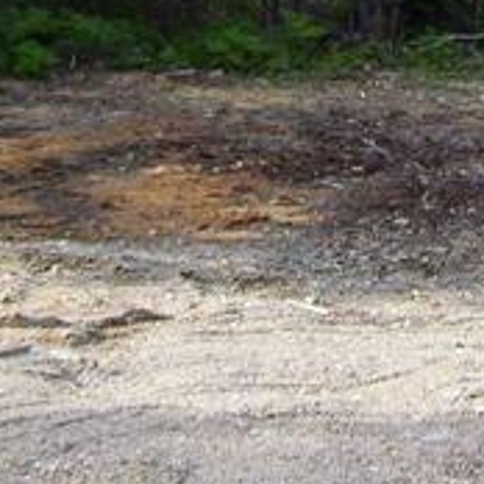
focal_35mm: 117
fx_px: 1851
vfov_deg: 14.2
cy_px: -167
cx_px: 334
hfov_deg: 14.9
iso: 80
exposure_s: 1/250
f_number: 2.7
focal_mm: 6
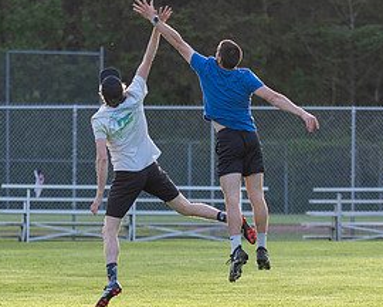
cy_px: 109
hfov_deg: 3.6
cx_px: 154
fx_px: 6087
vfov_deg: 2.9
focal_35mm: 537
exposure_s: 1/1000
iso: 500
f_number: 2.8
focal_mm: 125
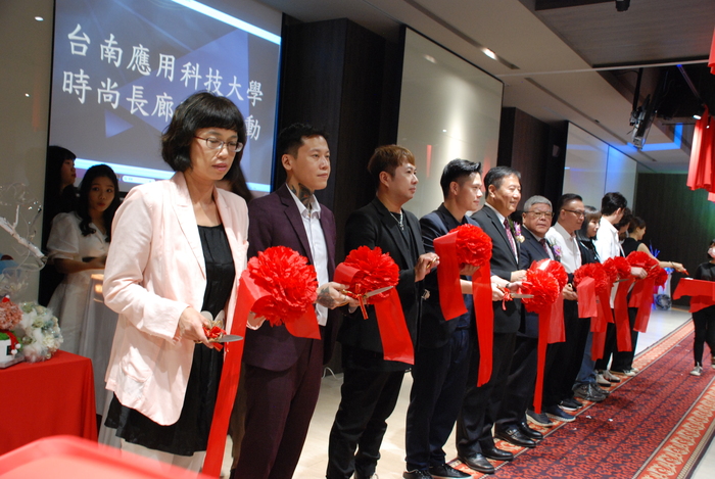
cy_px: 240
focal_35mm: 33
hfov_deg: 57.2
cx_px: 358
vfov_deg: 40.1
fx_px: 656
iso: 800
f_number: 3.8
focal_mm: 22
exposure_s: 1/25
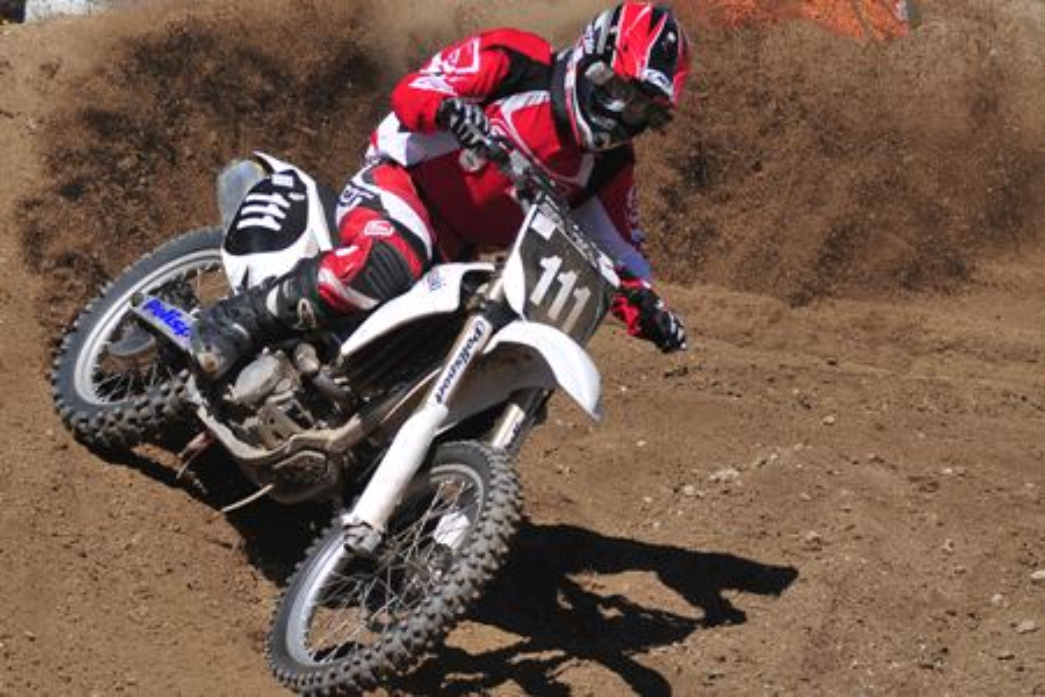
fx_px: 3048
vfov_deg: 13.0
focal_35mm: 105
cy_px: 348
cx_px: 522
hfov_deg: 19.5
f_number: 4
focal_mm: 70
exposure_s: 1/2500
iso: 200
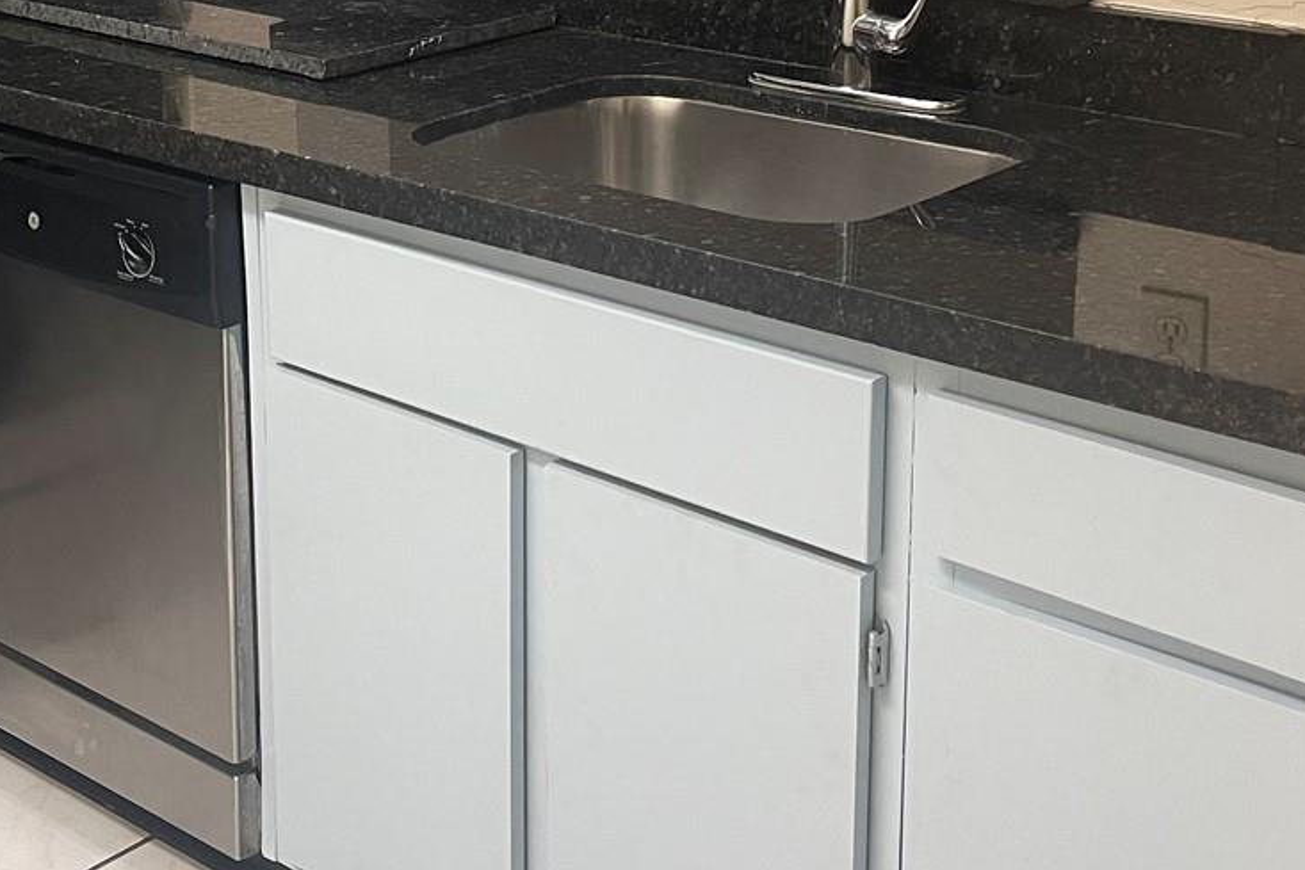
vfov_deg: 22.5
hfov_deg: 33.7
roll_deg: +1.1
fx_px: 2139
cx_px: 445
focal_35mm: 59
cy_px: 89
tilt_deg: -13.1
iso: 160
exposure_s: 1/60
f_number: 1.6
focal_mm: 5.1
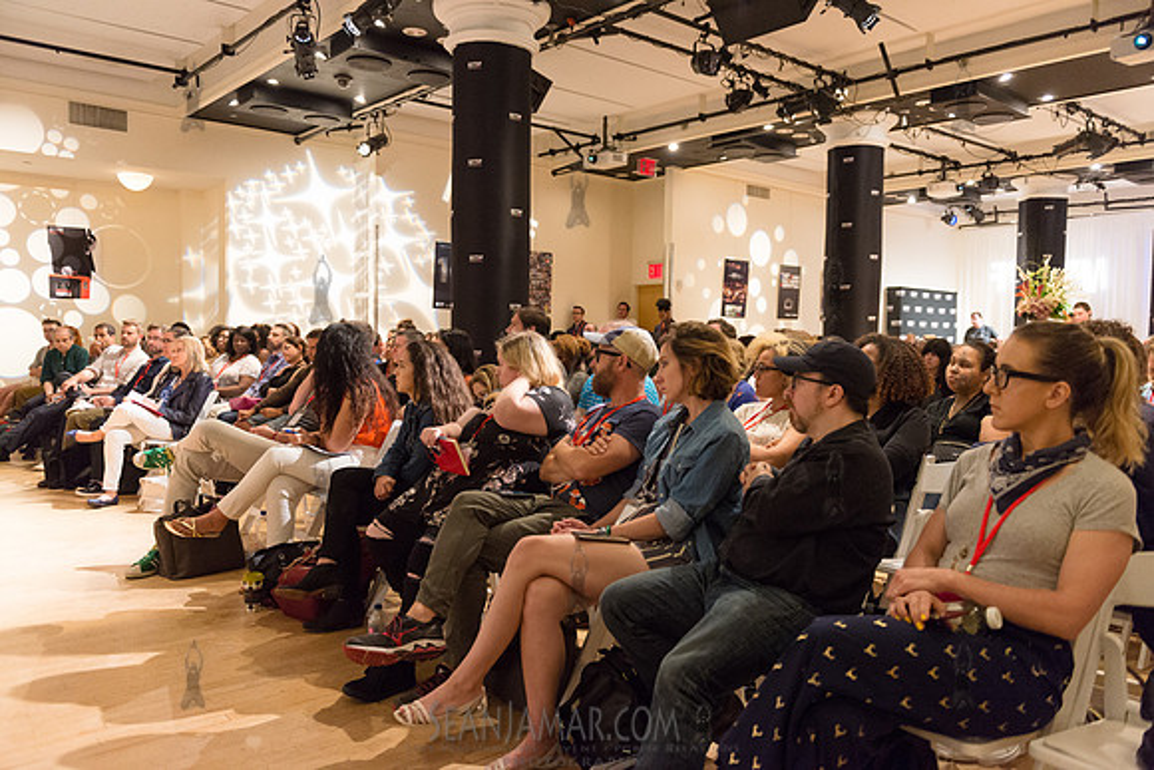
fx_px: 898
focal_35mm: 28
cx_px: 577
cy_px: 385
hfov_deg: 65.5
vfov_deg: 46.4
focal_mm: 28
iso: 4000
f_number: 2.8
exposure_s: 1/200
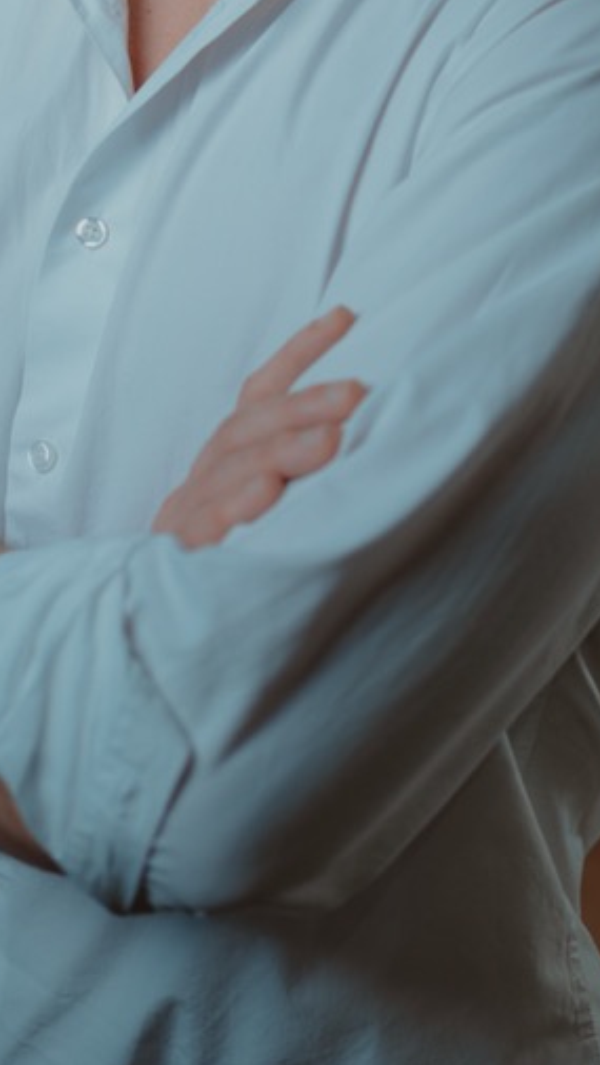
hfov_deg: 12.7
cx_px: 227
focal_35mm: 95
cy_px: 11
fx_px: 2684
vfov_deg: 21.7
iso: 100
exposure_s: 1/200
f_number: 1.8
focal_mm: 45
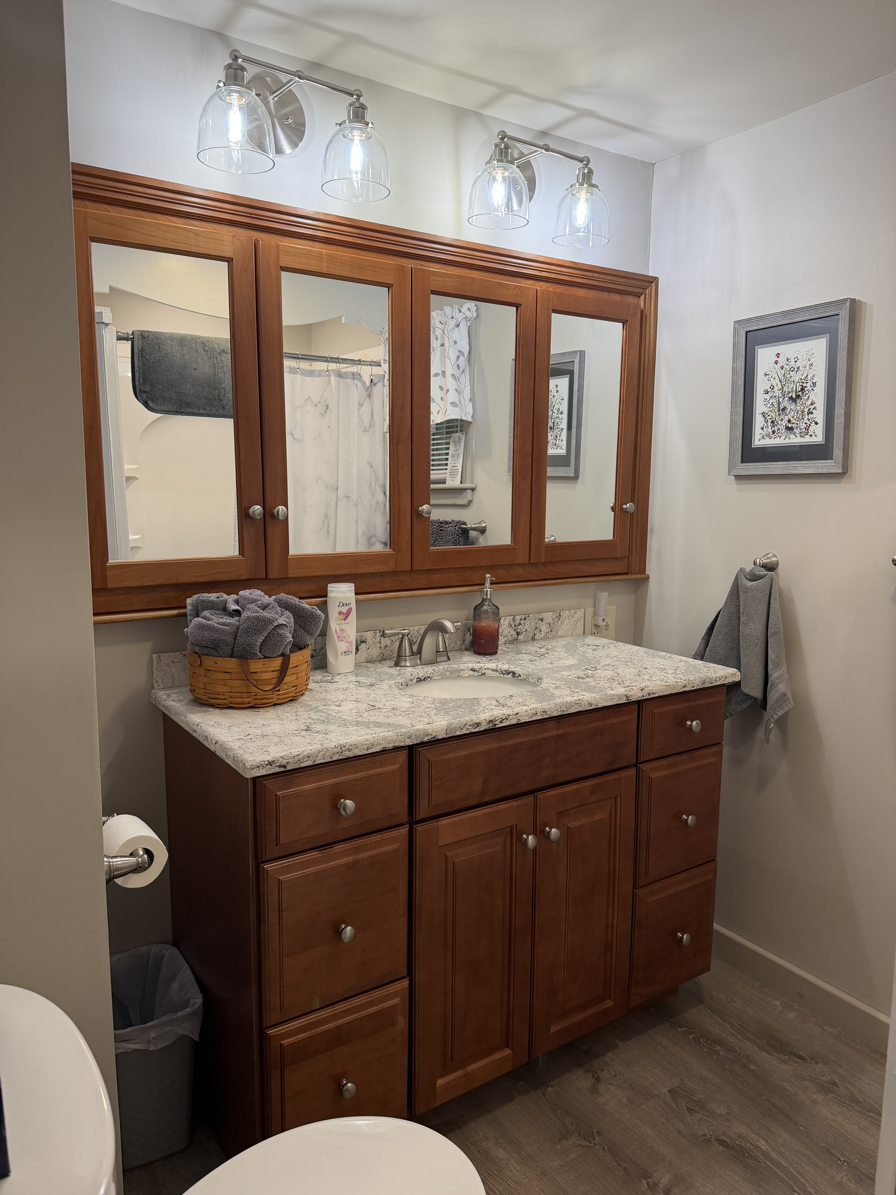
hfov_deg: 56.8
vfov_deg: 71.6
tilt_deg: -8.0
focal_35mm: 24
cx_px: 448
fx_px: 828
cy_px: 598
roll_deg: -0.7
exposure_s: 1/120
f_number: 1.78
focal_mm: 6.76
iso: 200
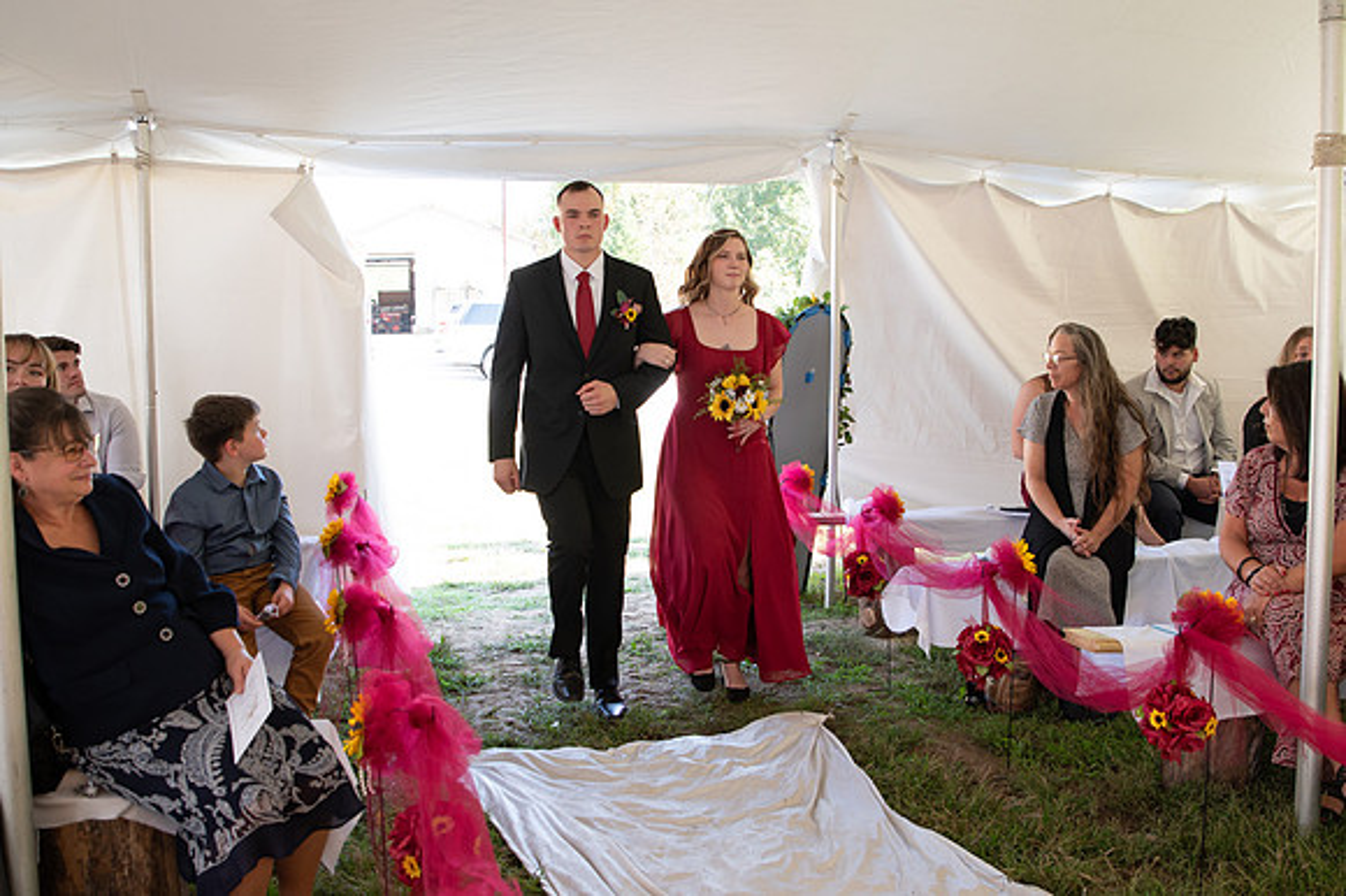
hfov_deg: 55.2
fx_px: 1286
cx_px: 680
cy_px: 453
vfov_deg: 38.4
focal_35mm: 34
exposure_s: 1/200
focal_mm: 24
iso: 320
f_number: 3.2
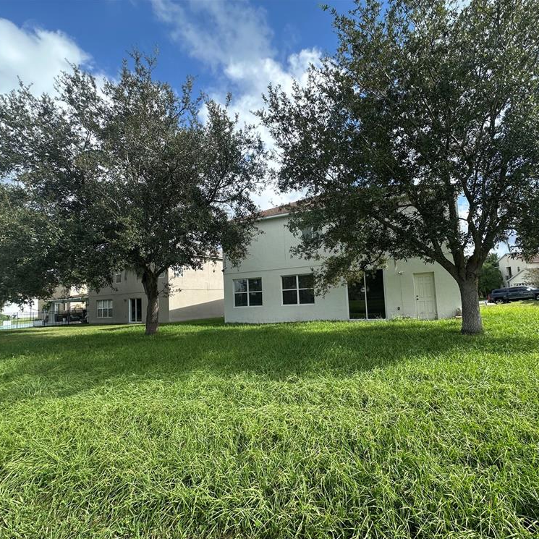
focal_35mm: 17
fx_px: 299
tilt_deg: +3.9
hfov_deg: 83.8
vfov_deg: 83.9
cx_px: 290
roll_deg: +2.8
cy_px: 277
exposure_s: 1/707
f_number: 2.2
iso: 40
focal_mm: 2.22
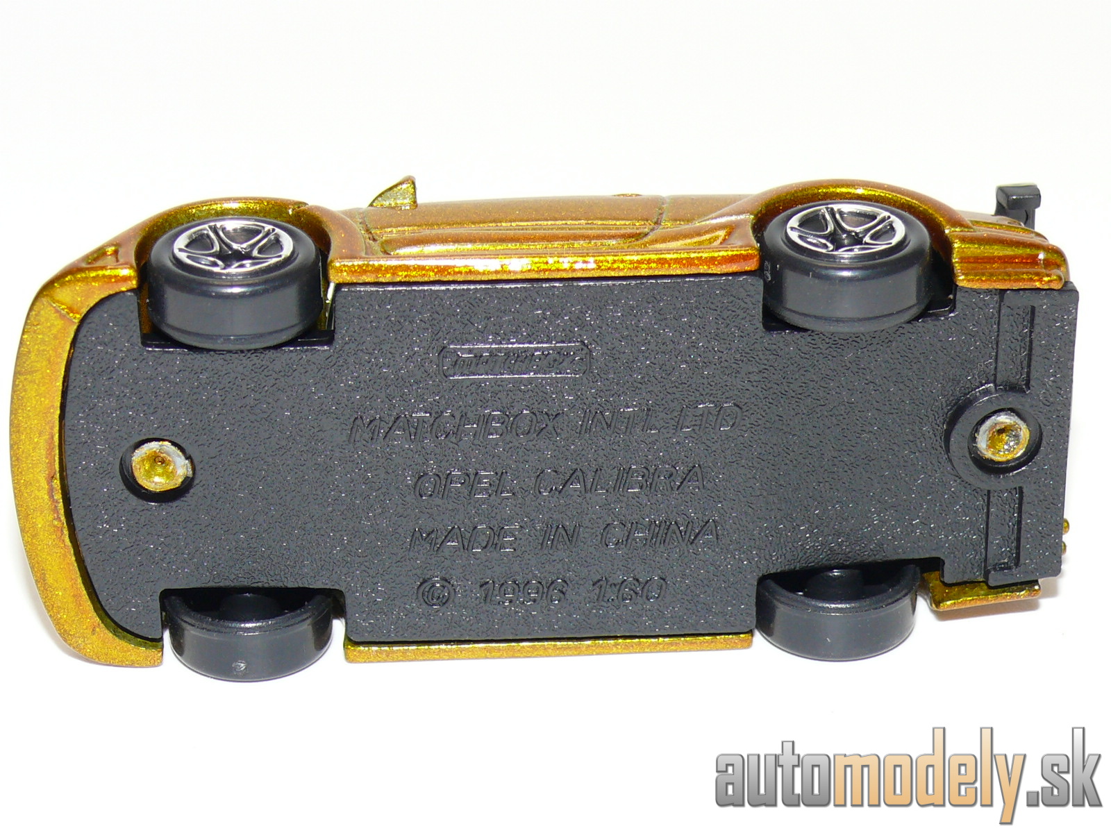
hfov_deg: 17.6
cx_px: 556
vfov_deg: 13.2
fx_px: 3595
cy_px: 416
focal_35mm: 112
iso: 100
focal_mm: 14.2
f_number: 4
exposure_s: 1/30
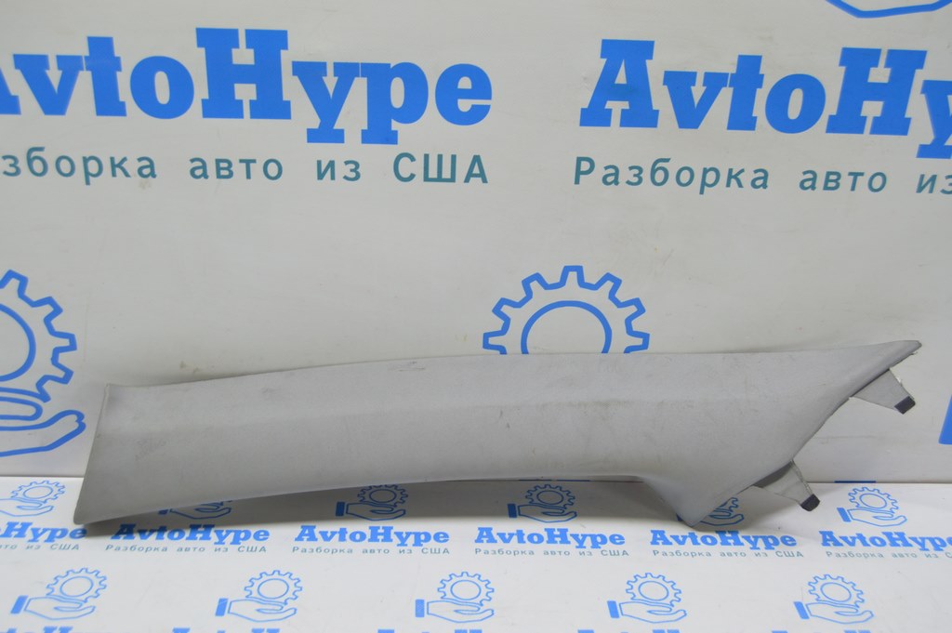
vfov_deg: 34.2
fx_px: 1030
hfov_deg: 49.6
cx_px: 476
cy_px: 316
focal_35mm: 39
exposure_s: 1/20
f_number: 5.6
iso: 400
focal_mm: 26
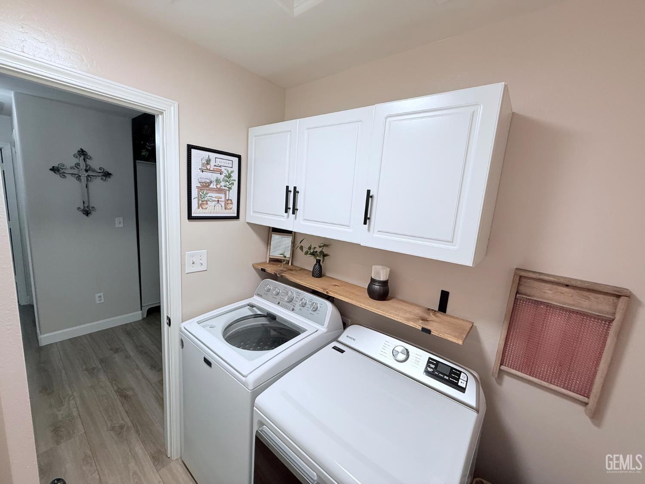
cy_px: 242
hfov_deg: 102.1
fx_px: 261
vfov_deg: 85.7
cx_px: 322
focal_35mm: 14
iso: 125
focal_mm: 2.22
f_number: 2.2
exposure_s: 1/61
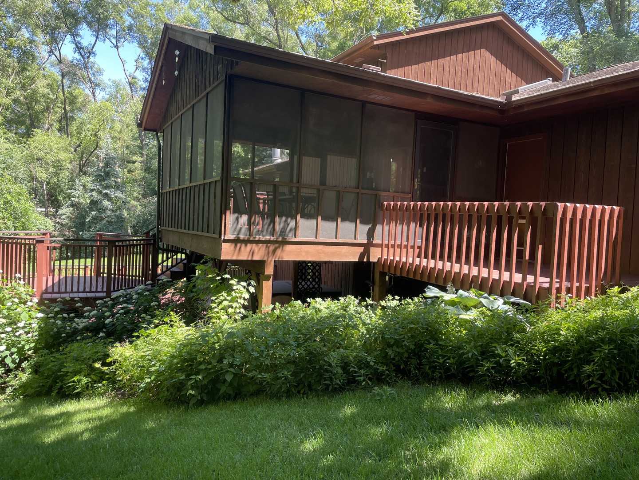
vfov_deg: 53.1
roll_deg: -3.5
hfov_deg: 67.3
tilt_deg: -2.3
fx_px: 480
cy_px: 240
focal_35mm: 26
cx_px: 320
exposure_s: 1/172
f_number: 1.6
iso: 32
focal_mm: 4.2
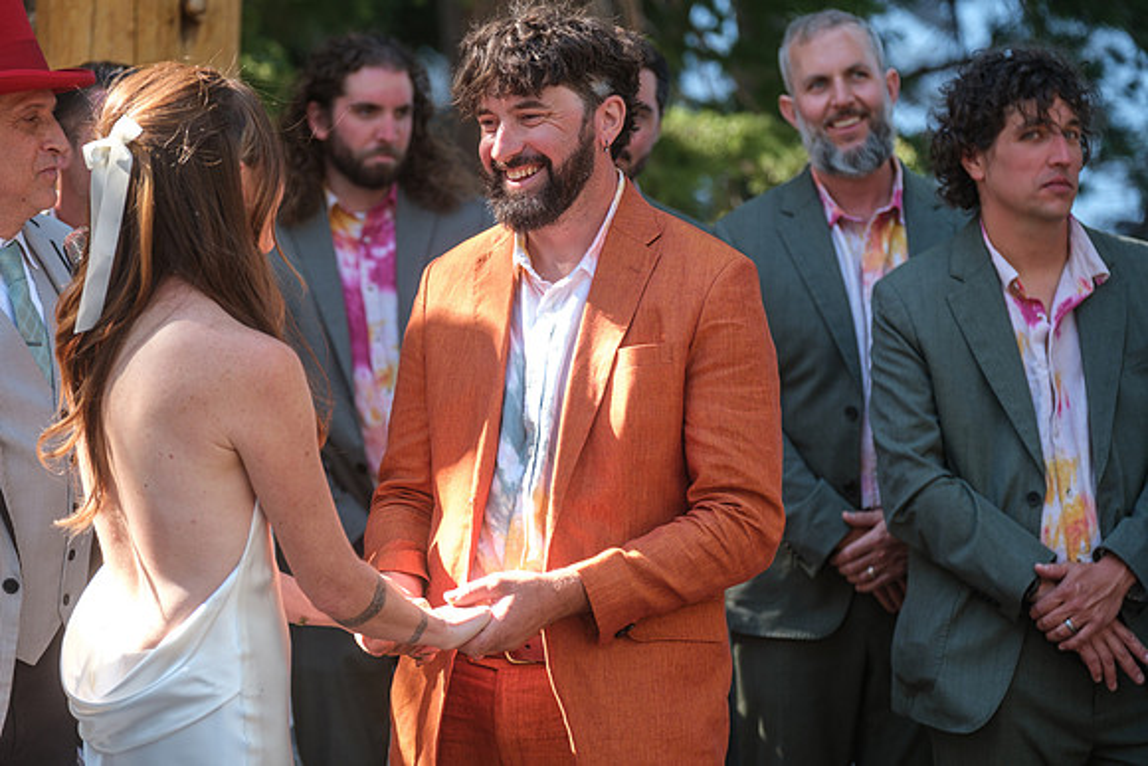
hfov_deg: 14.0
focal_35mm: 147
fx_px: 4689
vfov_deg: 9.3
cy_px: 383
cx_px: 574
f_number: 3.2
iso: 400
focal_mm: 98.2
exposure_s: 1/280
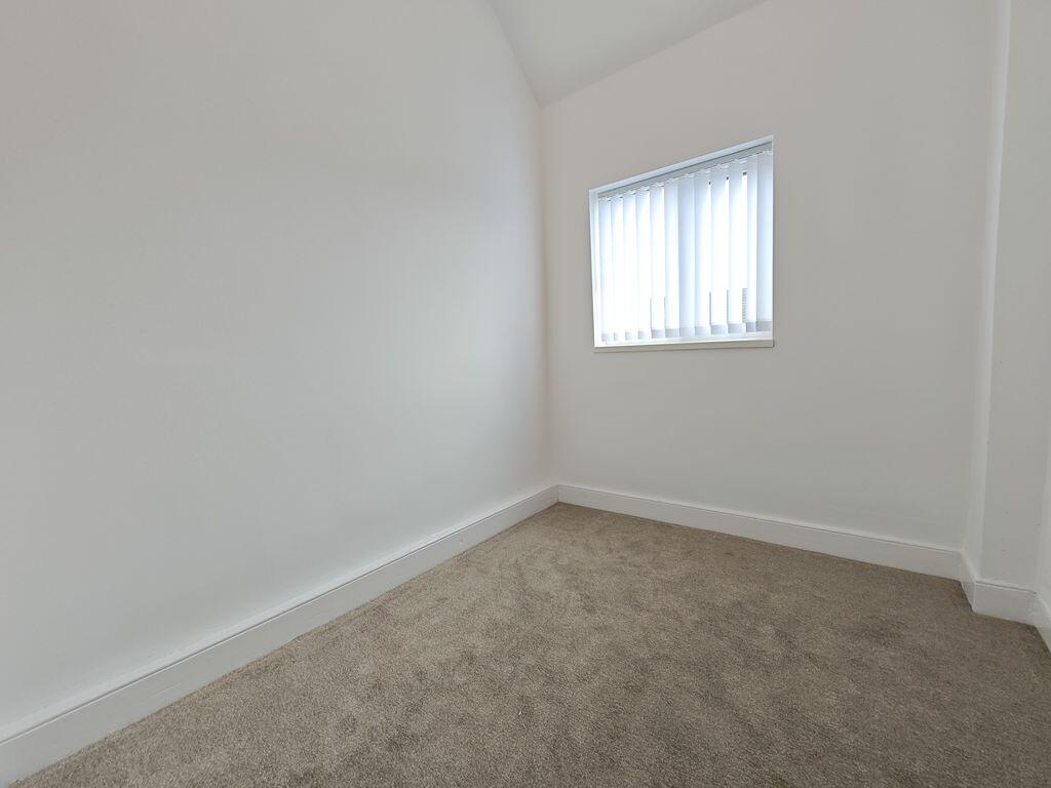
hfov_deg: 102.1
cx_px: 526
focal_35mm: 14
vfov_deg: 85.7
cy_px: 394
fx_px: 425
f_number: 1.8
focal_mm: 2.03
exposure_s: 1/124
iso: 50
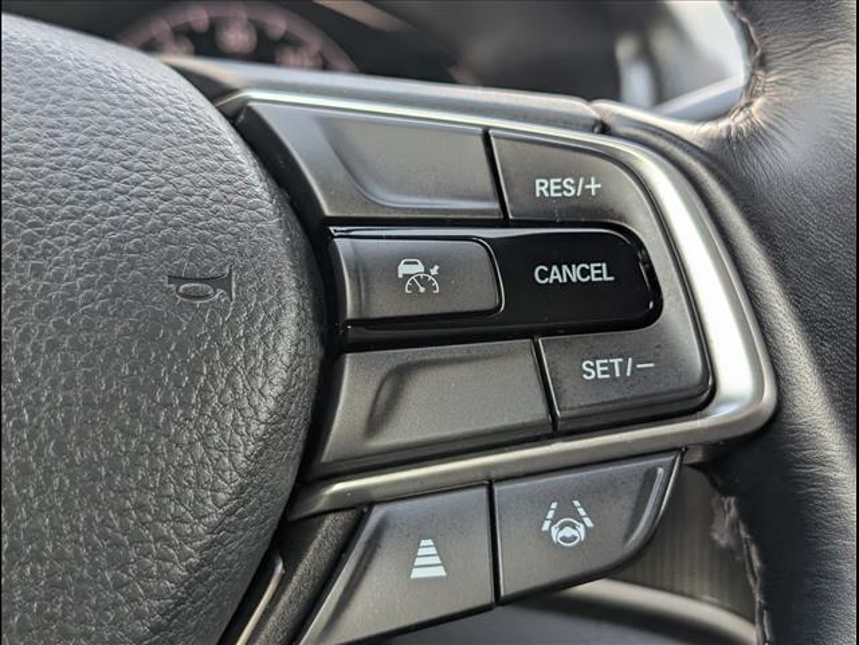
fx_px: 1216
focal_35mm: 49
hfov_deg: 38.9
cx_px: 430
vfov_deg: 29.7
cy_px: 322
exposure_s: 1/1000
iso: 236
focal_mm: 6.9
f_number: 1.68
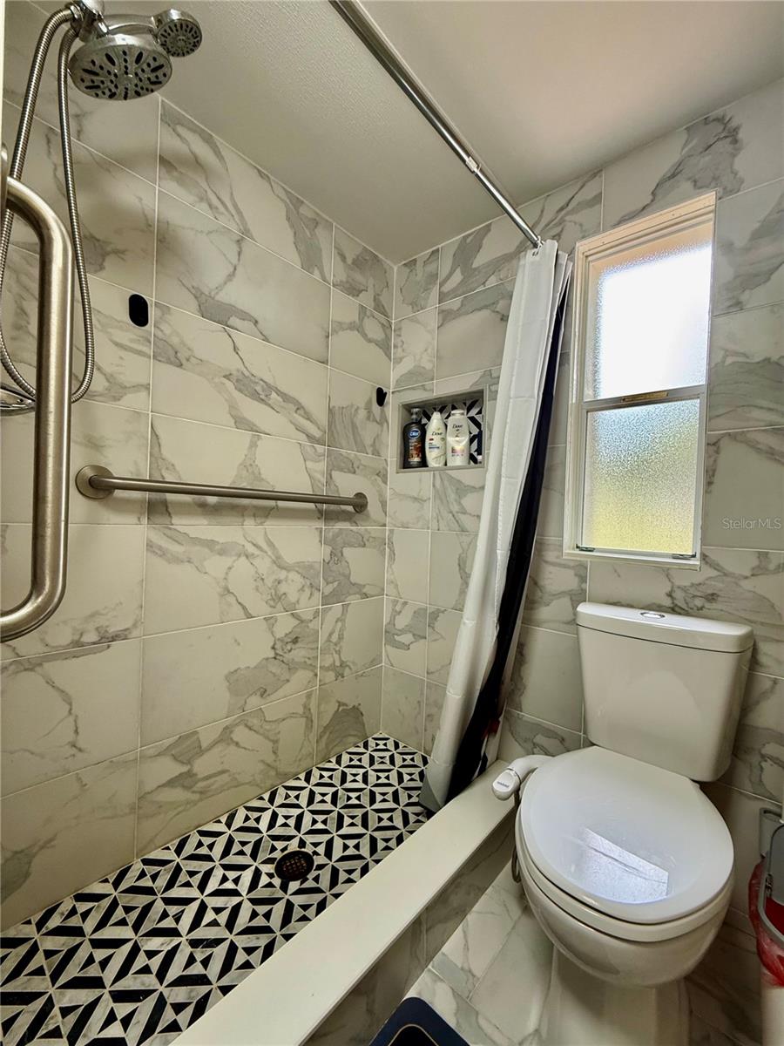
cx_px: 392
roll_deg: -3.2
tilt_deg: +0.9
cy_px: 523
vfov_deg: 102.1
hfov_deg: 85.7
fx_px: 423
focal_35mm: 14
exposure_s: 1/60
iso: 200
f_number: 2.2
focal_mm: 2.22
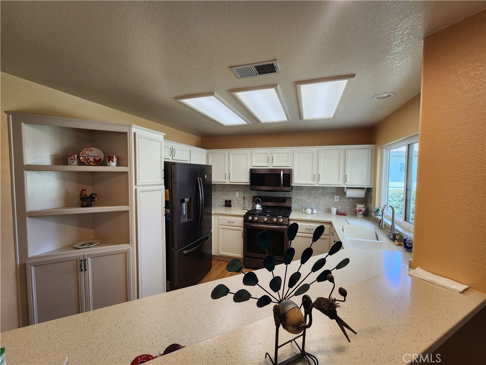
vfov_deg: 89.9
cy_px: 182
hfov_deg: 106.2
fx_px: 183
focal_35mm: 13
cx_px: 243
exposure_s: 1/60
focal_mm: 2.2
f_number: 2.2
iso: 80
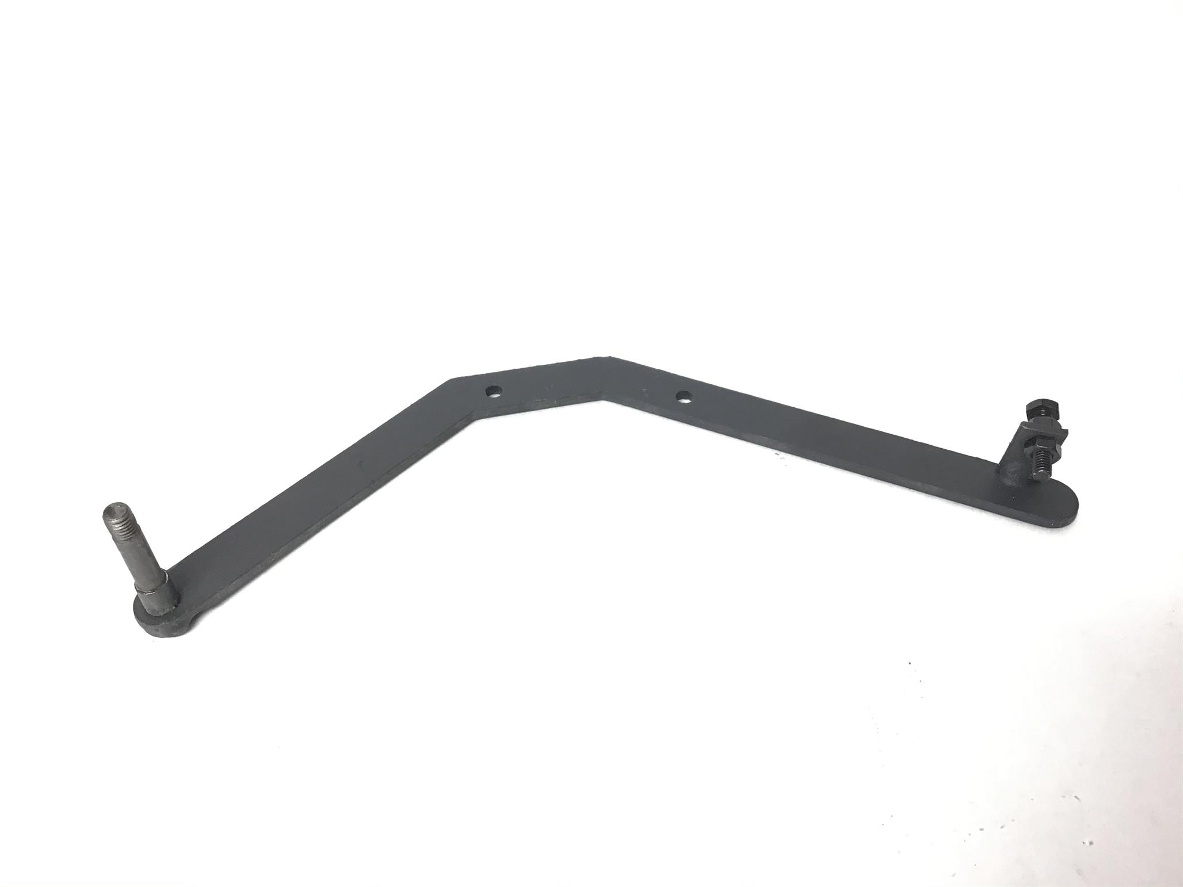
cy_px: 444
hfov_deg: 58.4
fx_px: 1059
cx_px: 592
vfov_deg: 45.4
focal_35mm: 31
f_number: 2.4
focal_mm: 3.3
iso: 50
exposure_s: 1/30
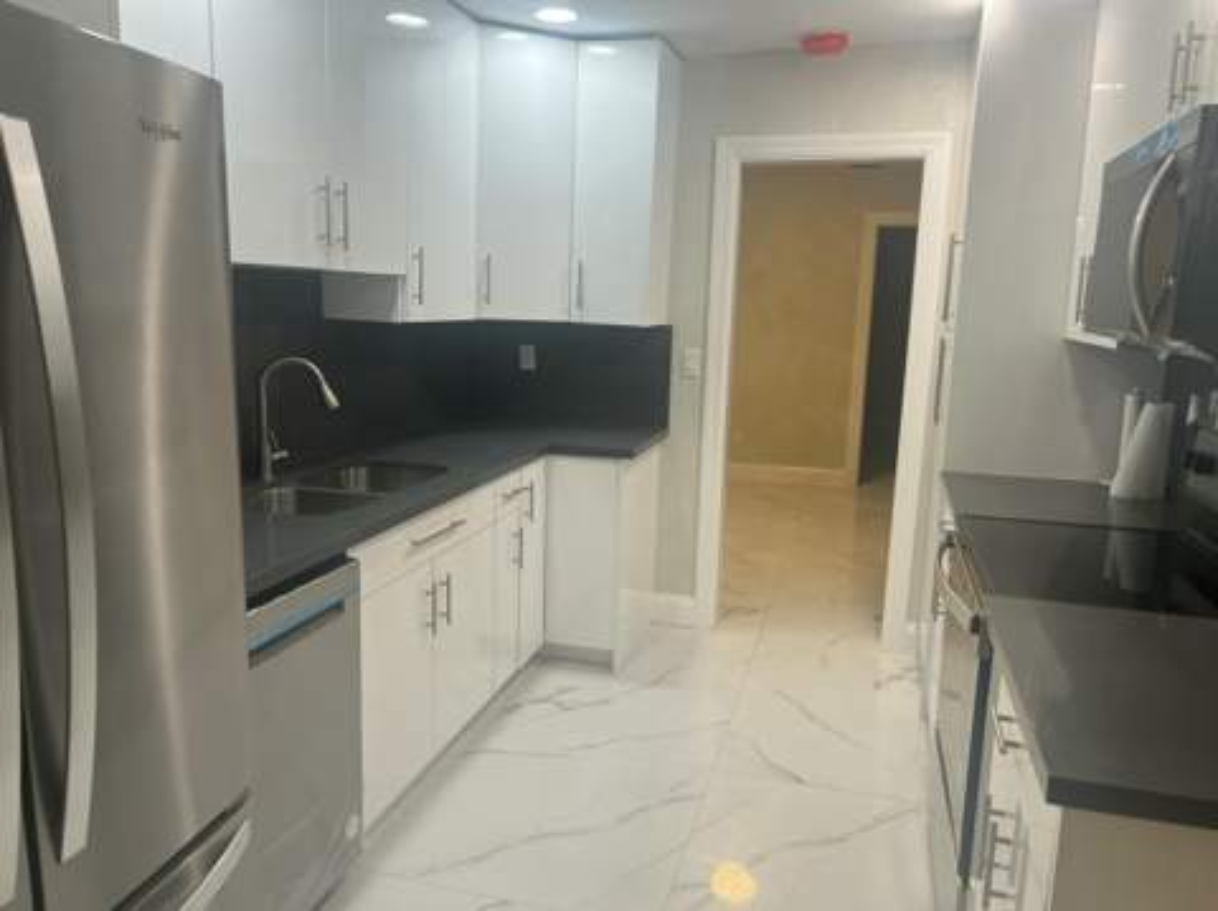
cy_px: 456
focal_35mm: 26
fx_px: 914
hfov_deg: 67.4
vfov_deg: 53.0
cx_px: 609
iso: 64
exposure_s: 1/120
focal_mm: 5.7
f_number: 1.5
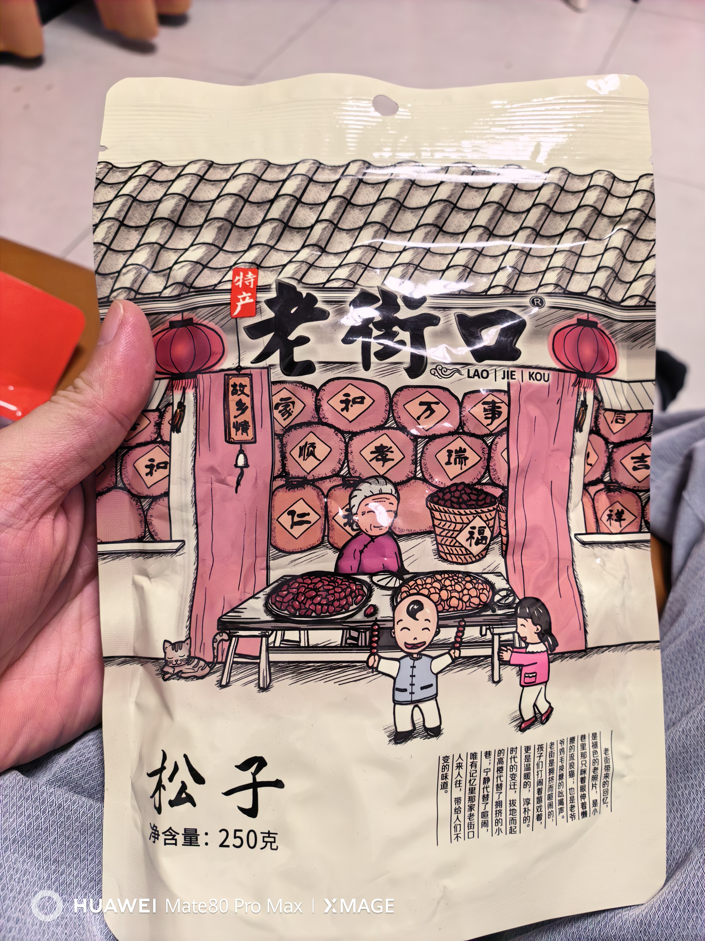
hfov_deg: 56.8
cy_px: 470
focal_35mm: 24
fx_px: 652
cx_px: 352
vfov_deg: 71.6
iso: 1000
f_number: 2.8
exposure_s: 1/281
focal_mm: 6.98
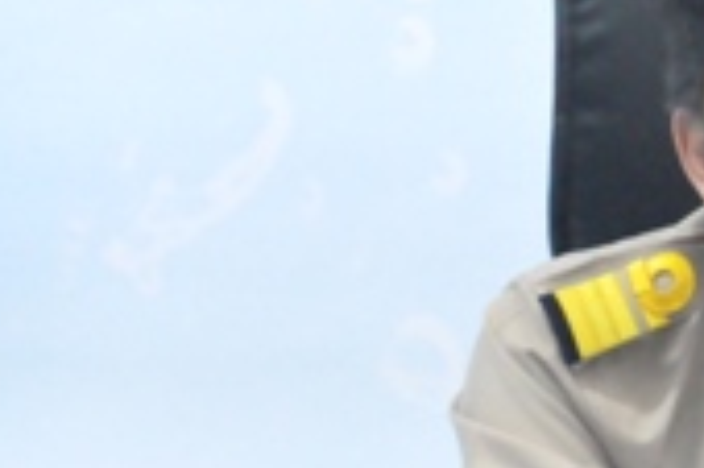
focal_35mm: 520
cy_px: 197
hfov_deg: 4.0
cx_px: 820
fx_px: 10159
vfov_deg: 2.6
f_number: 8
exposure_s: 1/125
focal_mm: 92
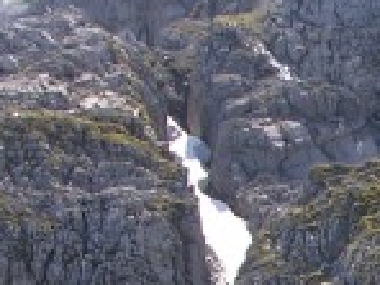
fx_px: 2657
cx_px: 637
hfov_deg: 8.0
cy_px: 616
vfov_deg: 6.0
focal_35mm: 242
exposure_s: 1/139
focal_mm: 8.9
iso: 50
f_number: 5.6
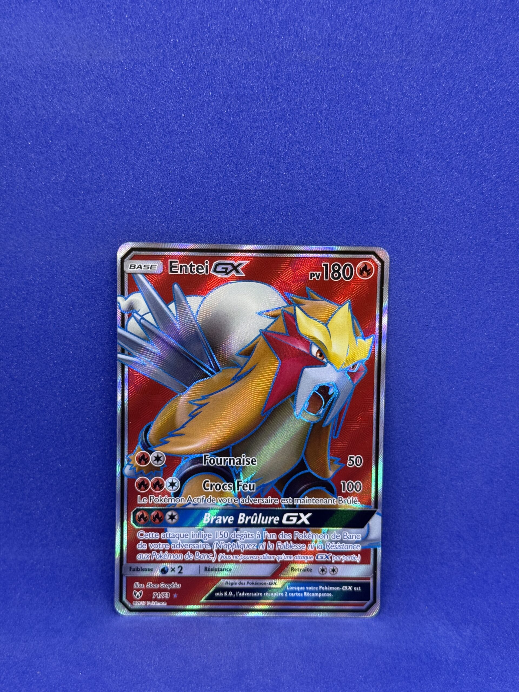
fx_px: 960
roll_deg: -1.7
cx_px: 260
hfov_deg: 30.3
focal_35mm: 48
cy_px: 346
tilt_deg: -13.2
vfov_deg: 39.7
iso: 100
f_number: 1.78
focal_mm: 6.76
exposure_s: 1/104
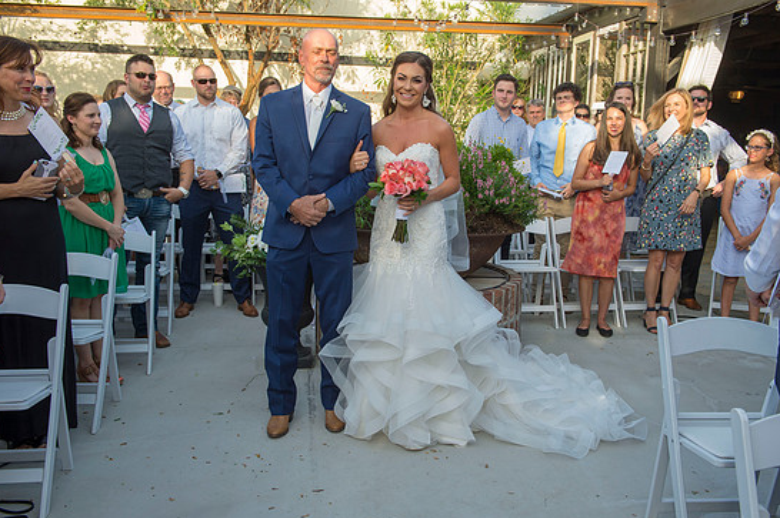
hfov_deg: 55.8
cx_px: 409
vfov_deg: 38.8
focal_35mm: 34
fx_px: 736
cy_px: 264
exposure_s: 1/640
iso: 500
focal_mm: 32
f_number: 5.6
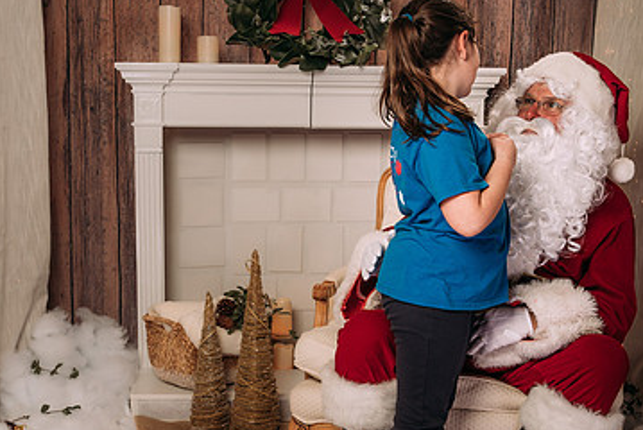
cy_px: 307
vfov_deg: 22.5
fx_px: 1073
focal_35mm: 60
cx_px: 294
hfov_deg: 33.4
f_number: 5.6
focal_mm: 35
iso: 100
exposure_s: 1/100
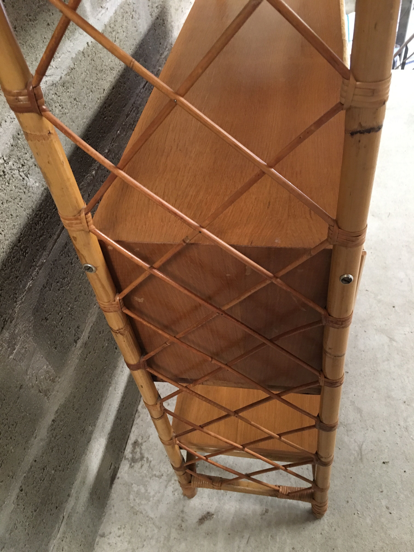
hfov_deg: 48.2
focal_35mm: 29
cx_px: 207
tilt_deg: -47.6
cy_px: 276
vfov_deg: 61.7
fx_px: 462
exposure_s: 1/20
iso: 200
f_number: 2.2
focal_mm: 4.15
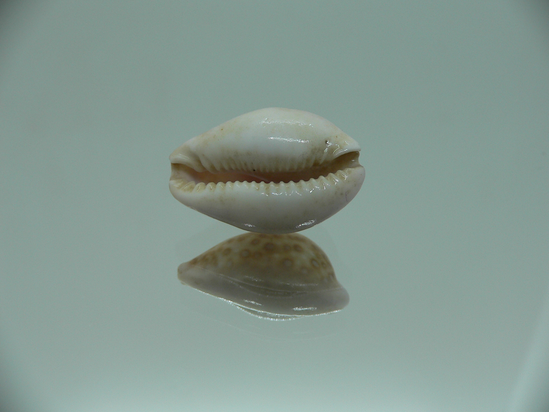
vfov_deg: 40.7
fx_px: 555
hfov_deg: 52.6
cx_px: 274
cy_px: 206
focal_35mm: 35
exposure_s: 1/60
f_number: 2.8
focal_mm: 4.6
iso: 80
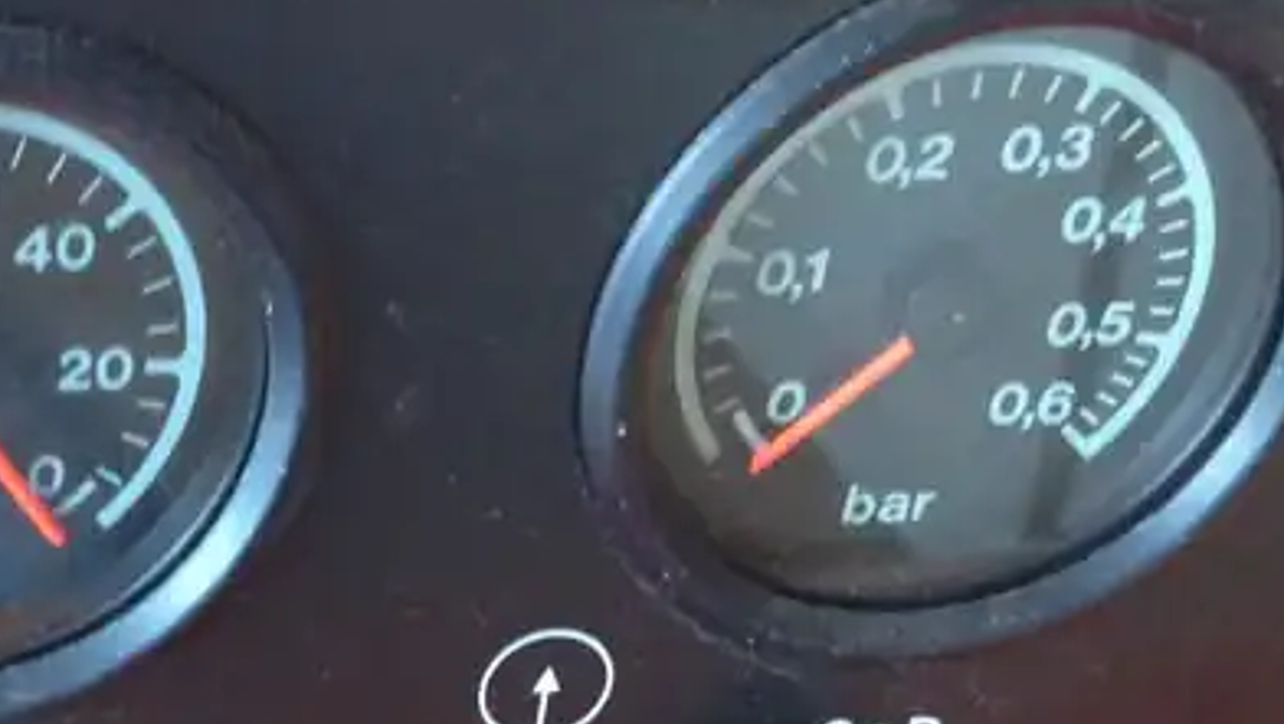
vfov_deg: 12.3
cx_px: -249
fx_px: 3304
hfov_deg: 20.6
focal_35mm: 97
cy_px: 799
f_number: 2.4
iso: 200
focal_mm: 4.28
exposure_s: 1/15
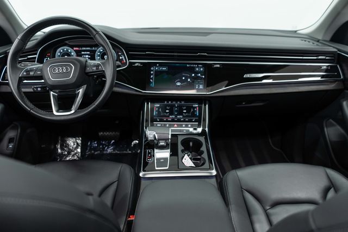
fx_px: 271
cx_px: 174
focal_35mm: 28
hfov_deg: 65.5
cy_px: 116
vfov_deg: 46.4
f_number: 3.2
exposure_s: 1/50
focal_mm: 28
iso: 640
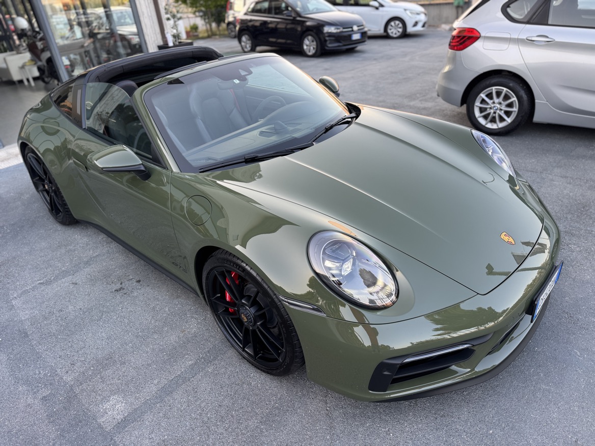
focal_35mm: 24
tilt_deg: -28.8
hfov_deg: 71.6
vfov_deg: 56.8
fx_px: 413
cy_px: 223
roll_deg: +7.9
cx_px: 298
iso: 64
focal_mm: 6.76
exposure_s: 1/121
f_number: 1.78
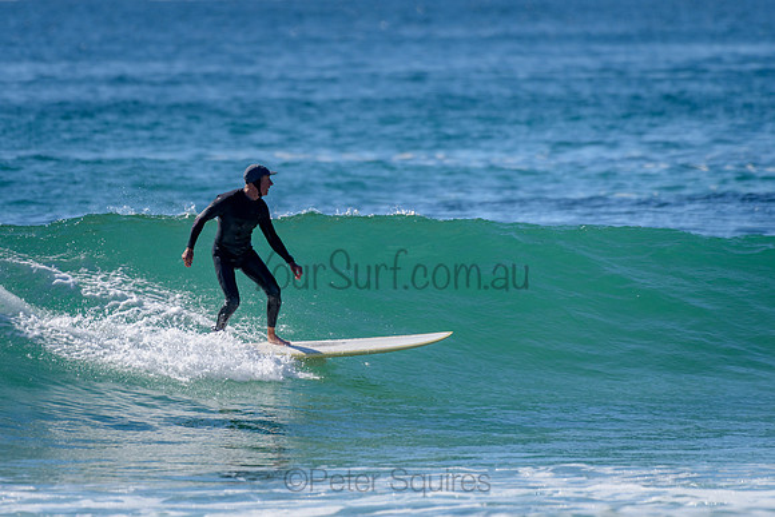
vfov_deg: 2.2
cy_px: 193
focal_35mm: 631
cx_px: 311
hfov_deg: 3.3
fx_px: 13591
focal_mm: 500
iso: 140
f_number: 5.6
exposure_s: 1/2000
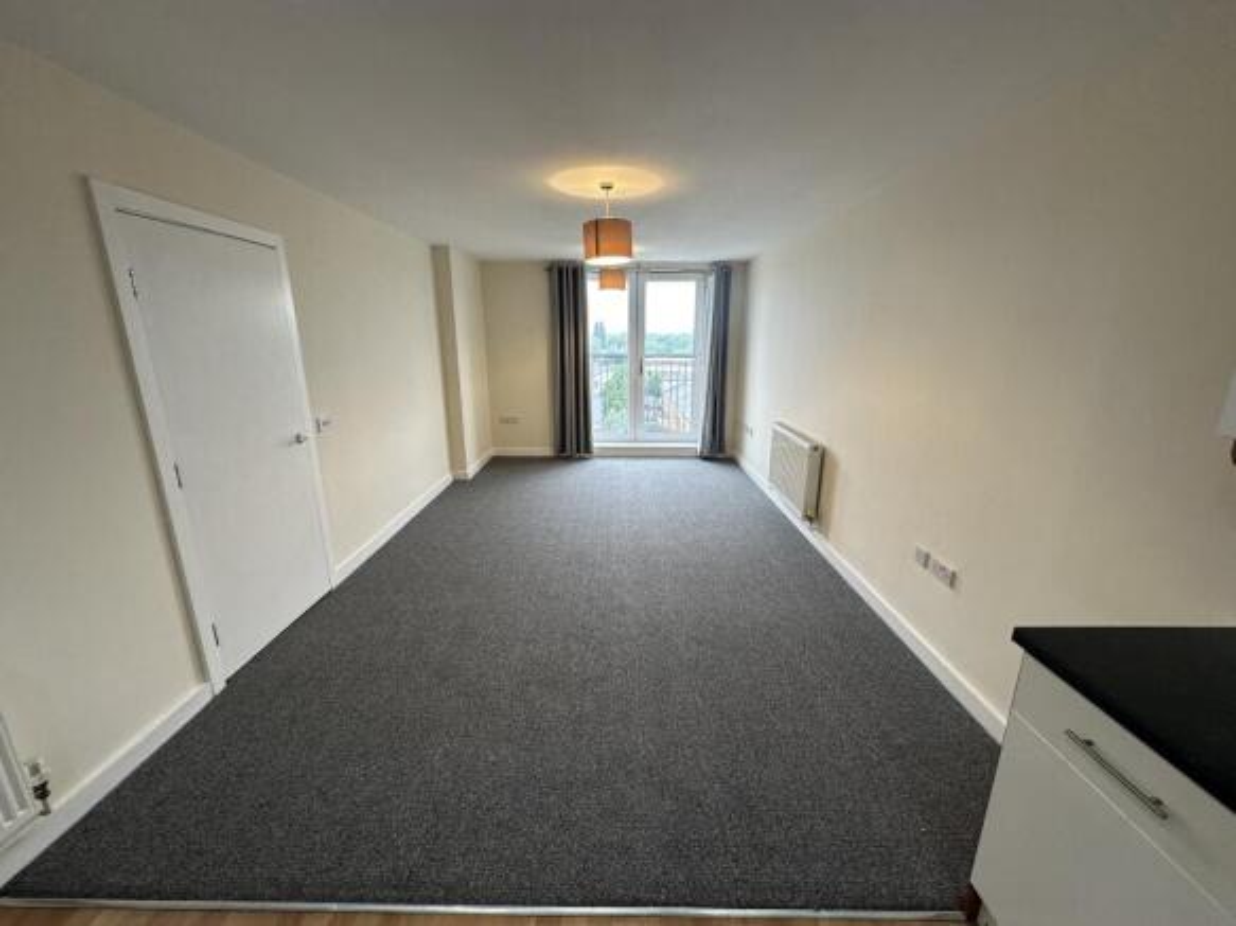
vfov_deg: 85.7
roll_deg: -0.3
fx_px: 500
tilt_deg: -14.4
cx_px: 618
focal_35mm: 14
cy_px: 463
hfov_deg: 102.1
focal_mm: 2.22
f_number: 2.2
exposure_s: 1/100
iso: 100
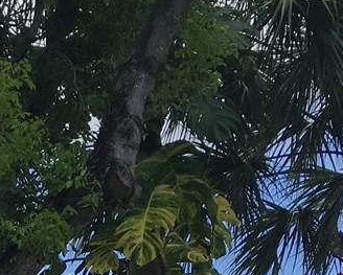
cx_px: -277
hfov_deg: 12.7
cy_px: 531
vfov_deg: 10.4
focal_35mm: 138
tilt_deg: +6.7
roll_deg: +0.0
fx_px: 1402
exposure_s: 1/962
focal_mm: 4.15
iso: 25
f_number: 2.2
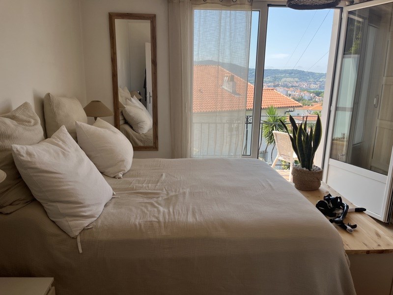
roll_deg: -0.8
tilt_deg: -12.6
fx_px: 295
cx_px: 196
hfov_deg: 67.3
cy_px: 148
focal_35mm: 26
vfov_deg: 53.1
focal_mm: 5.1
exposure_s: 1/657
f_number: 1.6
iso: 50
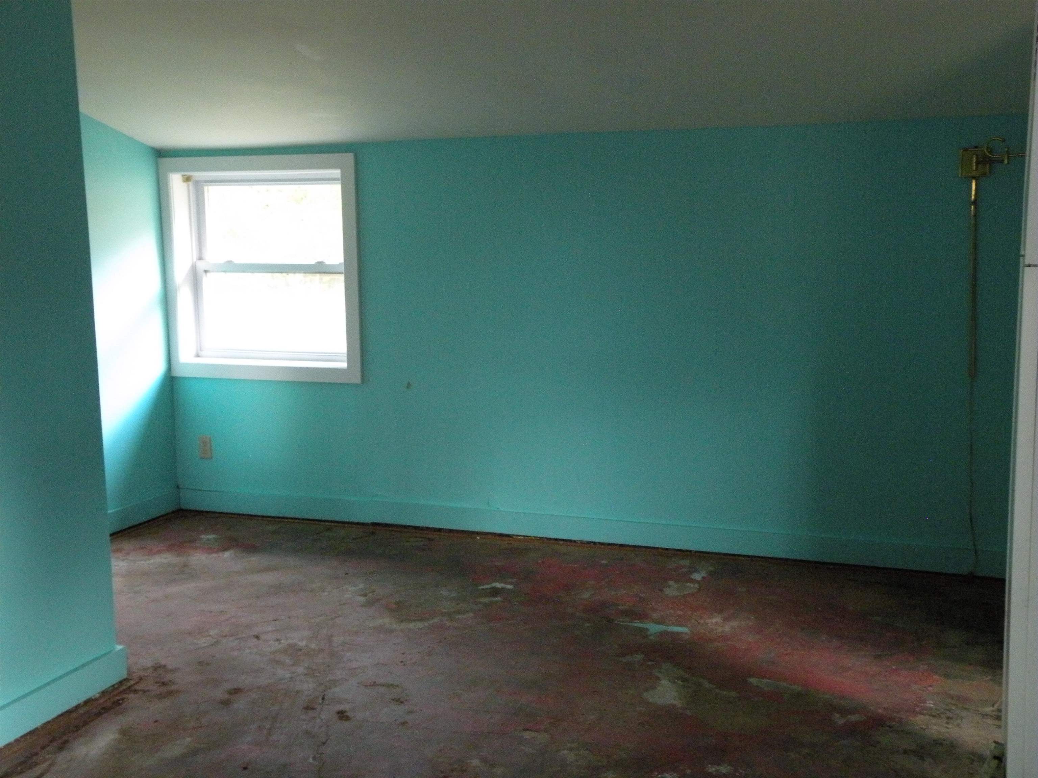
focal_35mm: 42
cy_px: 389
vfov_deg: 34.3
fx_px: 1259
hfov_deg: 44.8
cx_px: 519
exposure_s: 1/29.2
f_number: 3.2
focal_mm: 7.4
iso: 400
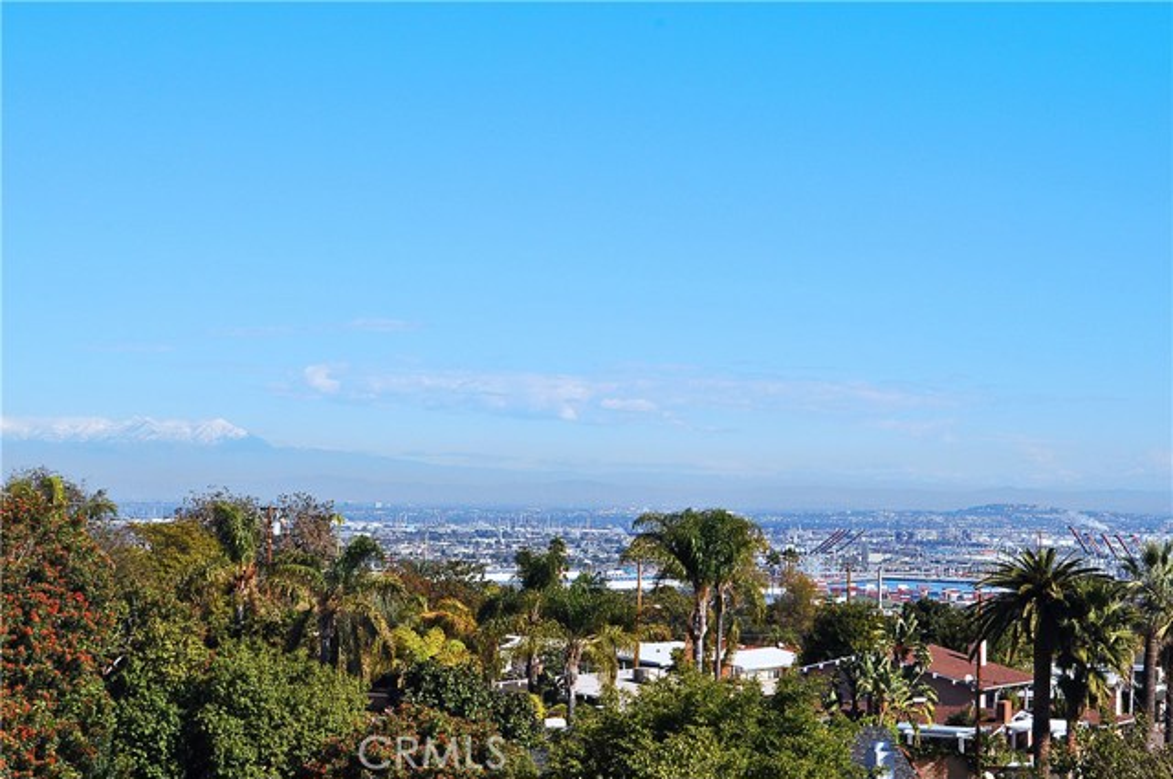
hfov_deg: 24.6
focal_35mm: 82
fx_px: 2685
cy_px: 390
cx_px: 586
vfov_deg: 16.5
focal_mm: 55
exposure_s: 1/500
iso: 280
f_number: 14
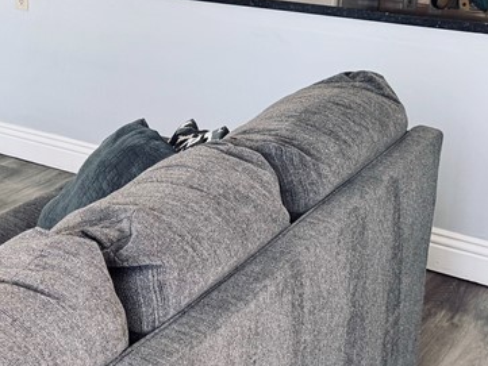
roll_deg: -0.2
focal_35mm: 68
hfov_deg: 24.7
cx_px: -153
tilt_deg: -9.0
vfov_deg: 20.8
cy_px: -12
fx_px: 959
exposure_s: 1/120
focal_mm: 6.76
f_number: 1.78
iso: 125
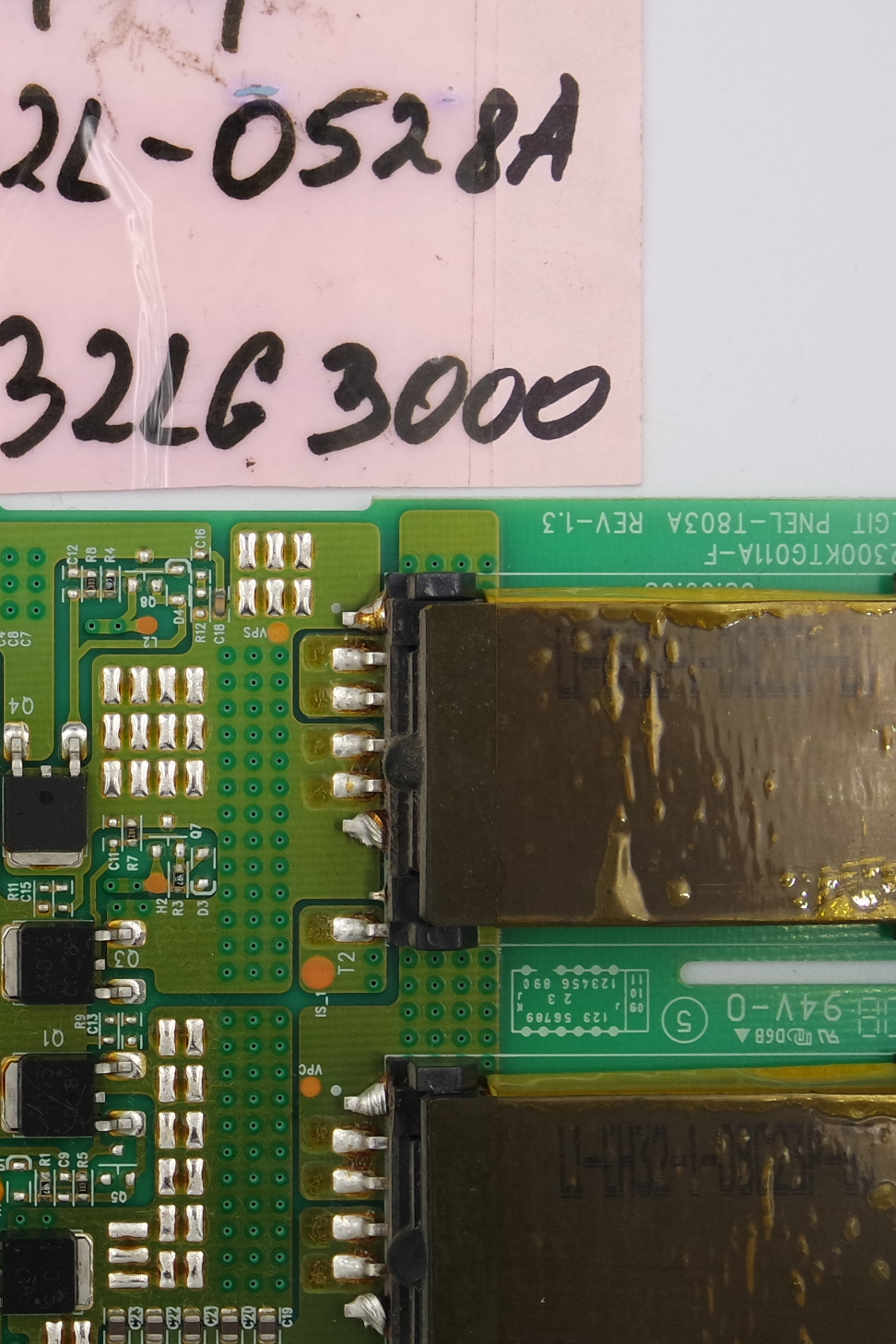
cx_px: 92
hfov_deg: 13.8
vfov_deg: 20.8
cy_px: 687
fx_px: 3658
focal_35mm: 98
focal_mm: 18
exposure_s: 1/125
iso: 160
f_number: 5
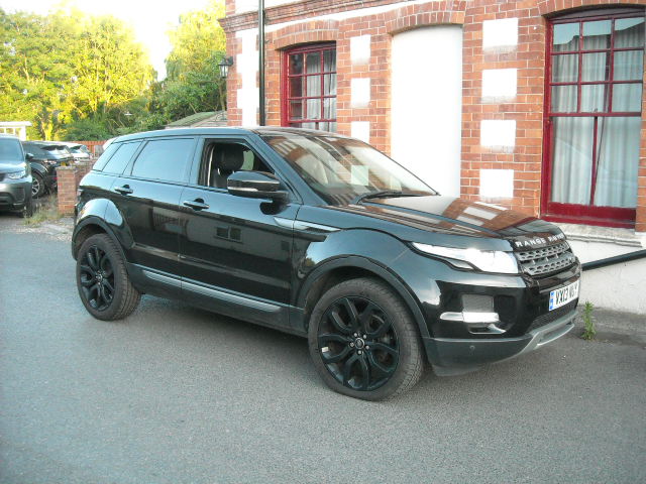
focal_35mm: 35
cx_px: 323
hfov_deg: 52.6
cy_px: 242
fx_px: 653
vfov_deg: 40.7
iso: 518
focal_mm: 5.7
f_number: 2.8
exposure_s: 1/218
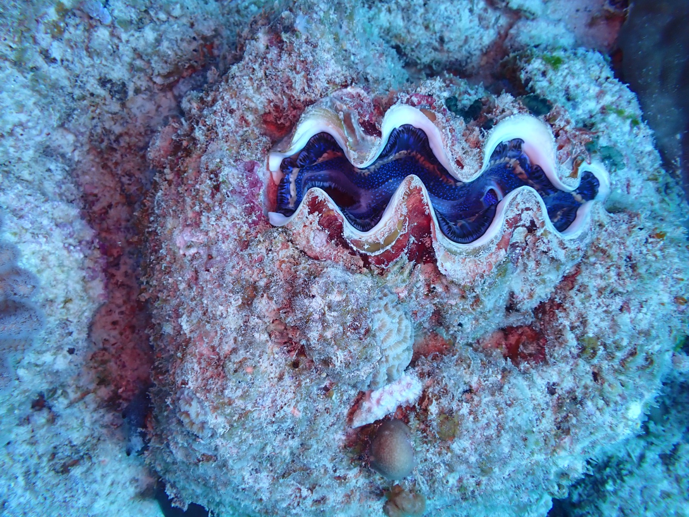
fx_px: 597
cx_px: 344
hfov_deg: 60.0
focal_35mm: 30
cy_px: 258
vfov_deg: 46.8
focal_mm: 5.4
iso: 100
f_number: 3.2
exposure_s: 1/250
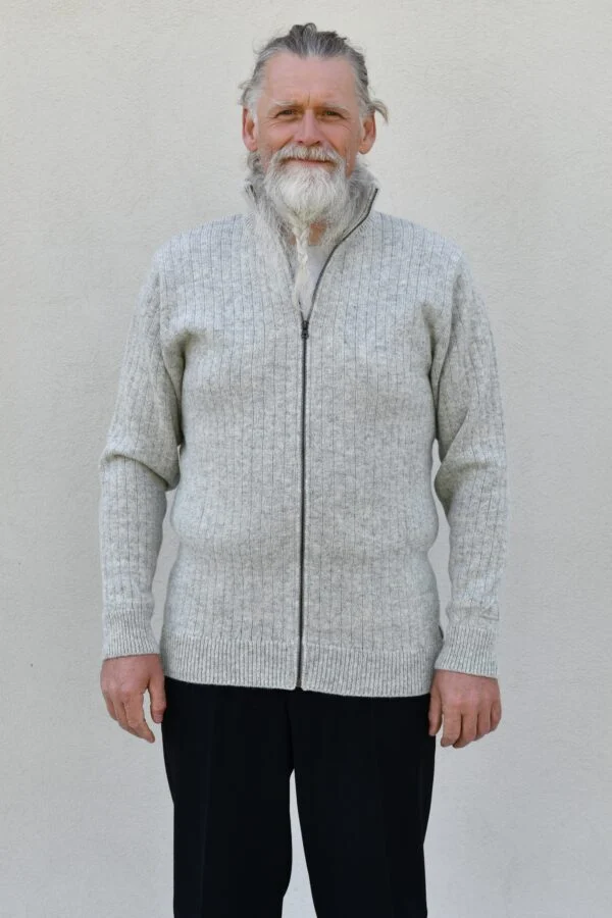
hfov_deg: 24.6
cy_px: 459
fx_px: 1402
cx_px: 306
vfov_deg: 36.2
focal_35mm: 55
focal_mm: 55
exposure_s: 1/90
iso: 100
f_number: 5.6
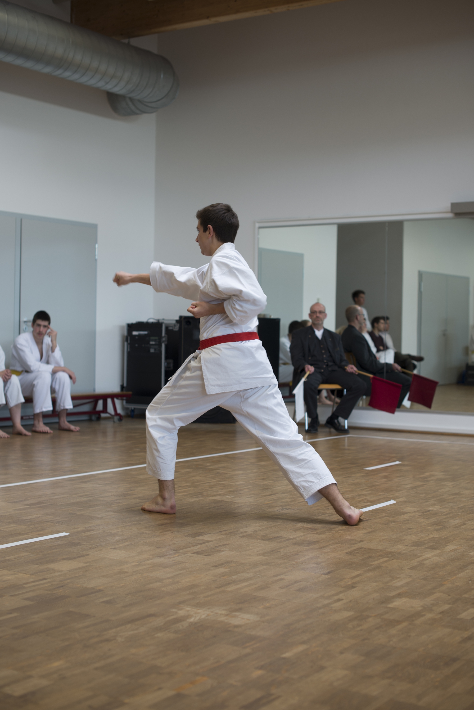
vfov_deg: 39.6
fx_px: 987
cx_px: 237
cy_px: 355
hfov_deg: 27.0
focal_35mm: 50
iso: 100
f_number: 3.2
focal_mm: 50
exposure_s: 1/50
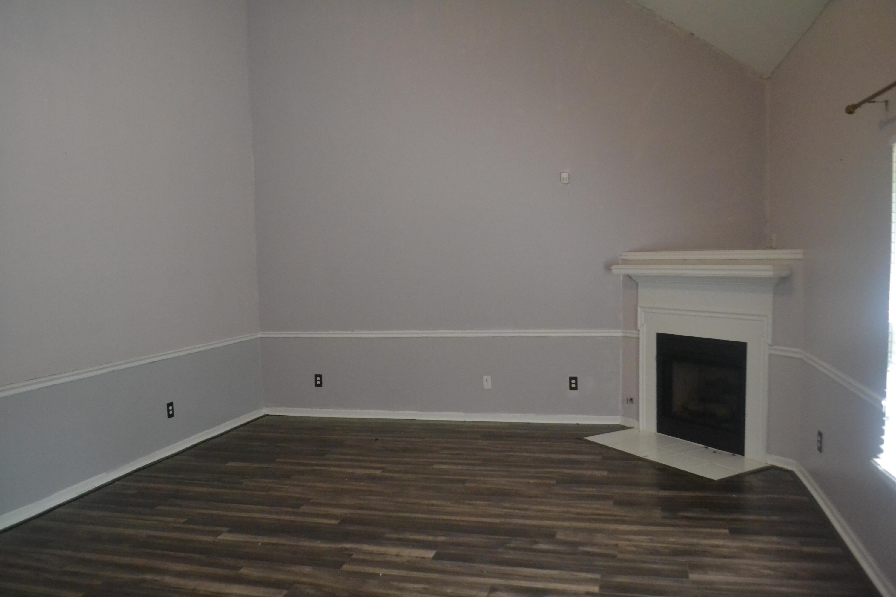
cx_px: 448
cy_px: 298
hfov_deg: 67.4
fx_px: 672
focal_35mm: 27
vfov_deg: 47.9
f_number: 3.5
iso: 3200
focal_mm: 18
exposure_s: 1/250
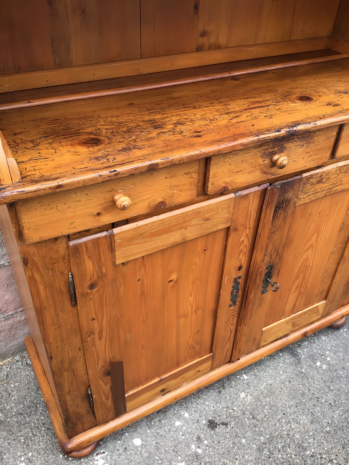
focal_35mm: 31
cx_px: 174
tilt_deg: -35.3
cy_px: 232
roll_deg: -2.0
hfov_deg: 45.4
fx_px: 417
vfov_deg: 58.4
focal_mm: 3.3
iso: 25
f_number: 2.4
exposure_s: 1/100
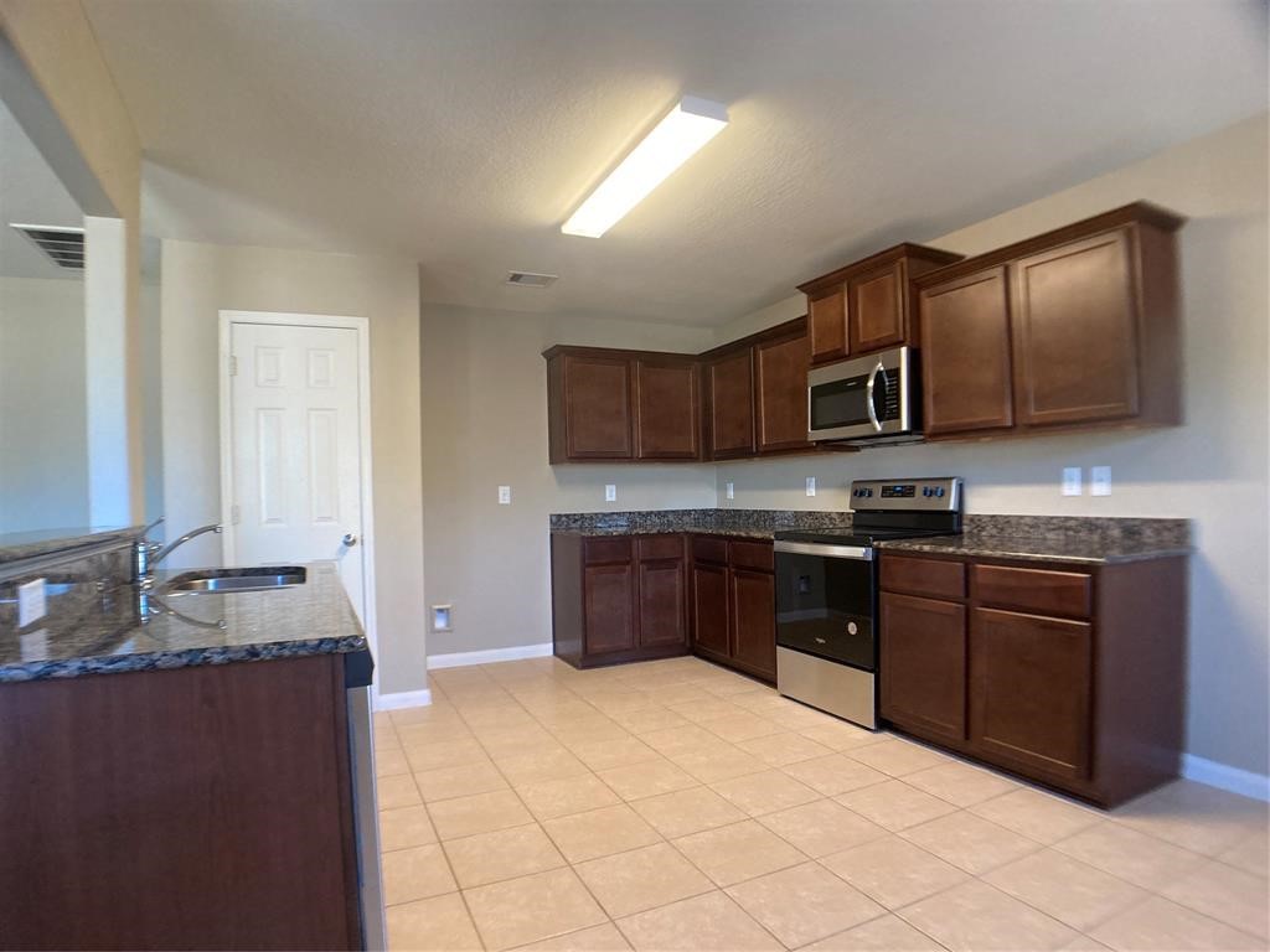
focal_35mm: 28
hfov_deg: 63.4
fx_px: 1027
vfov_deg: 49.7
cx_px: 635
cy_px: 476
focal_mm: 3.99
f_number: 1.8
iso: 200
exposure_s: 1/60
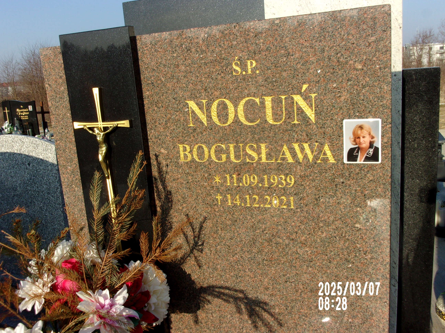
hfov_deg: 51.4
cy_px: 166
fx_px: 463
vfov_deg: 39.7
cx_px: 222
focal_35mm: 36
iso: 80
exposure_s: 1/85
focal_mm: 6.4
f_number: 11.8
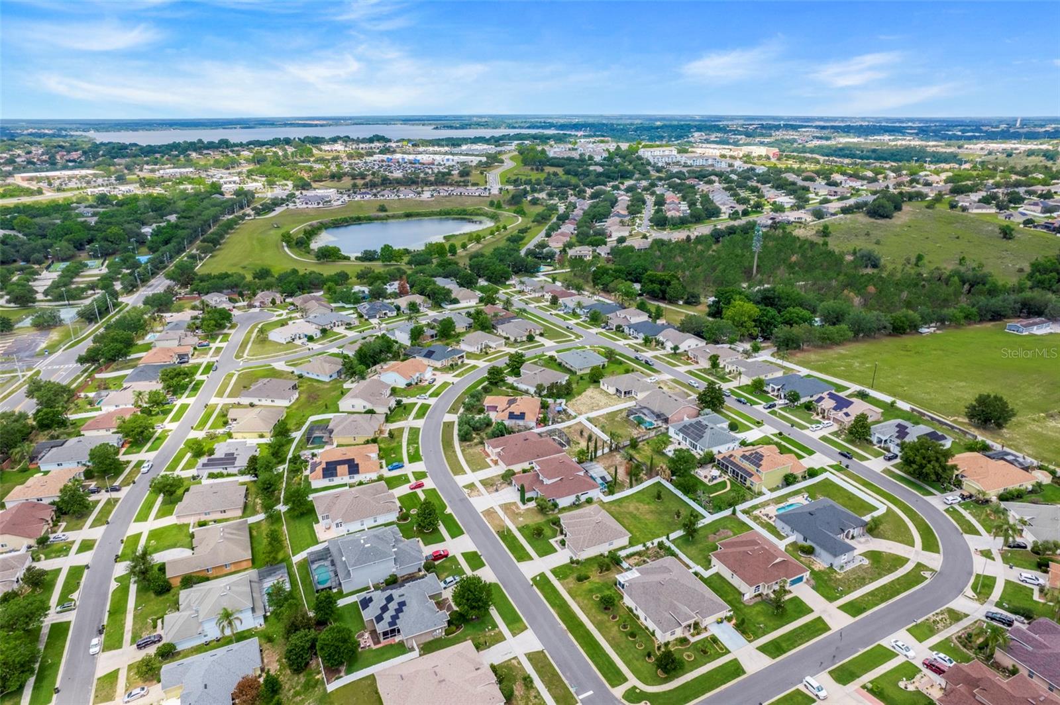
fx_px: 647
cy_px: 352
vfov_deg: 57.2
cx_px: 530
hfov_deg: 78.6
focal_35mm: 22
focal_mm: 8.38
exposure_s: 1/320
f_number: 2.8
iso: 120
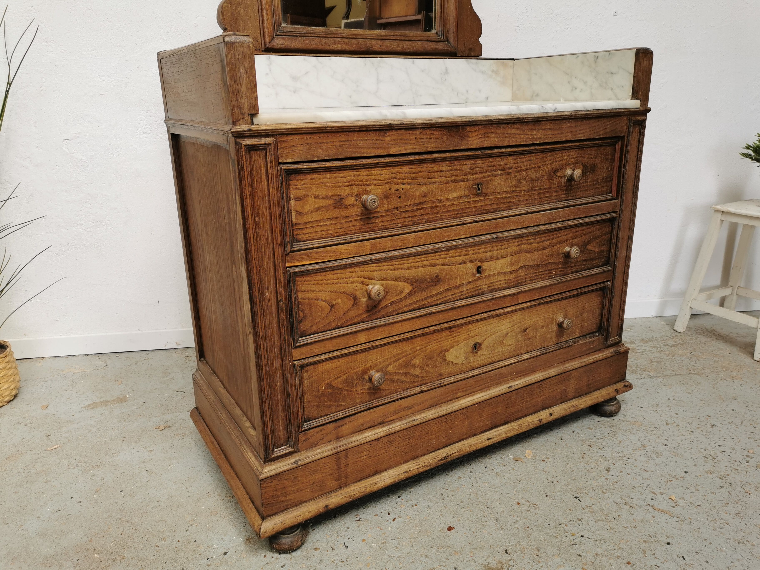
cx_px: 380
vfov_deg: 51.4
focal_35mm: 27
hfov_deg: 65.3
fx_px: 593
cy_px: 285
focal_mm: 5.58
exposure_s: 1/127
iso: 50
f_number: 1.8
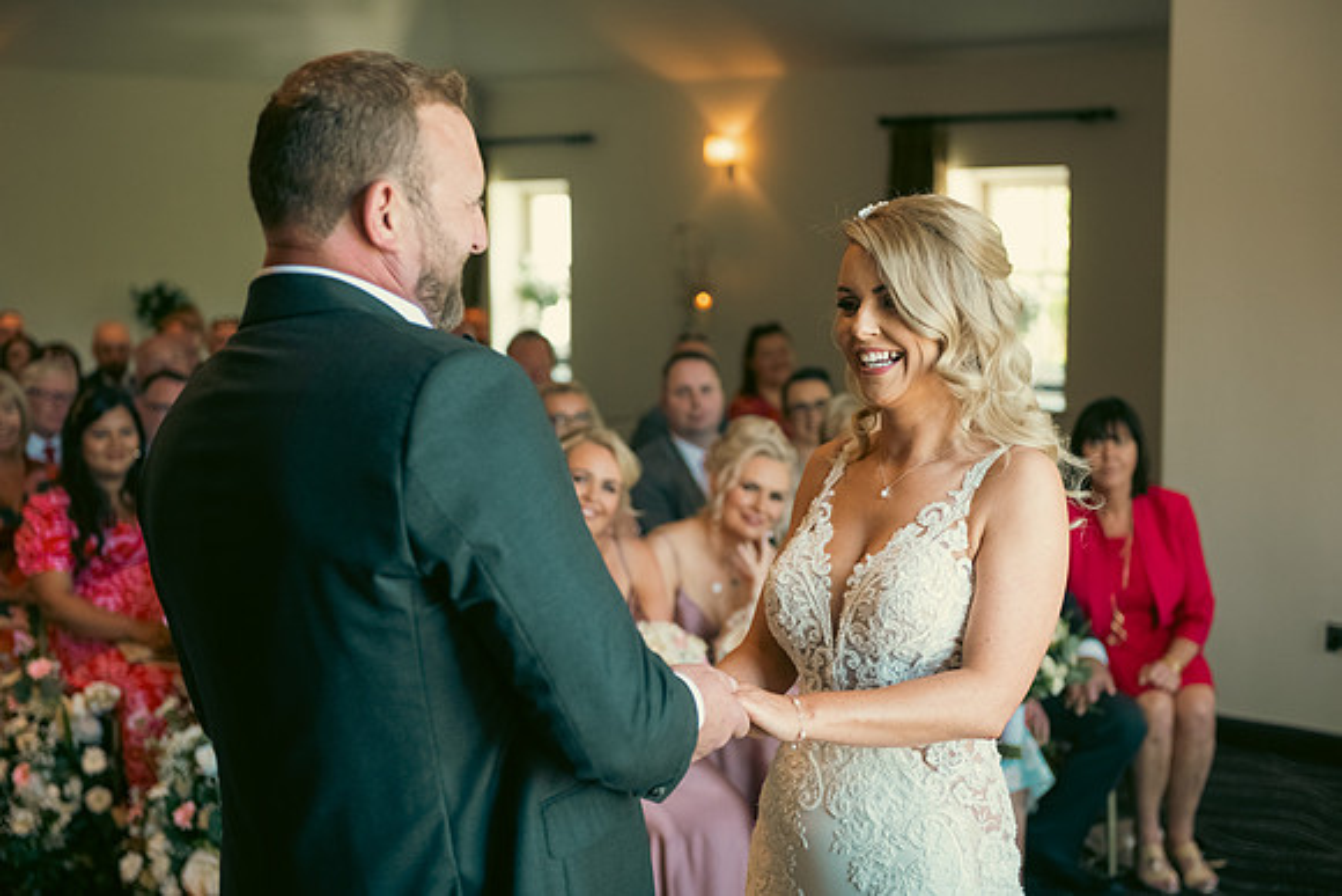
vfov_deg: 22.6
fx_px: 2237
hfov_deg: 33.4
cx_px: 671
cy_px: 448
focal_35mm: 60
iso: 1000
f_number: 3.5
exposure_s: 1/160
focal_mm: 60
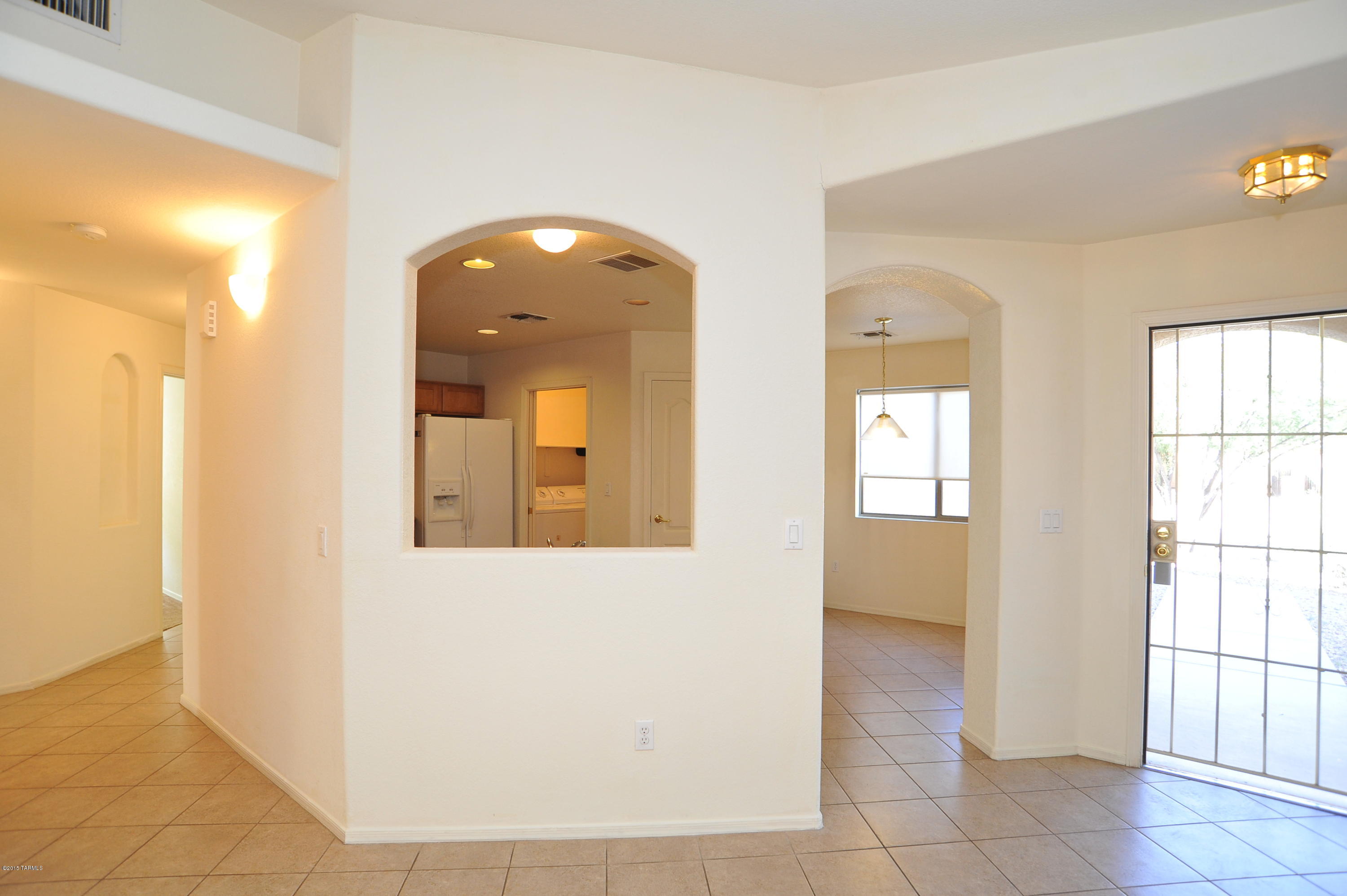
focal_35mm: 18
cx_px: 674
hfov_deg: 90.0
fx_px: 673
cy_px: 448
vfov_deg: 67.3
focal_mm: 18
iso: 1000
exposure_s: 1/30
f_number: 6.3
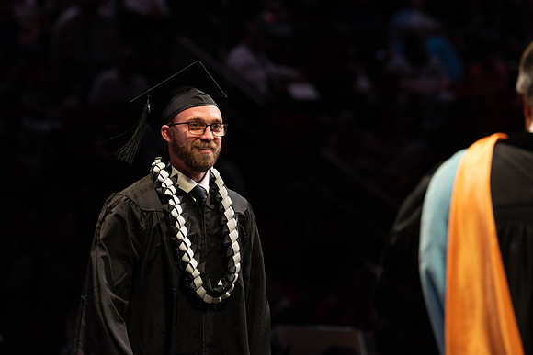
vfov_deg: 6.6
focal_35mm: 208
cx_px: 256
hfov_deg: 9.9
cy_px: 170
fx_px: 3083
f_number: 4.5
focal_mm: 200
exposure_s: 1/320
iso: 1600
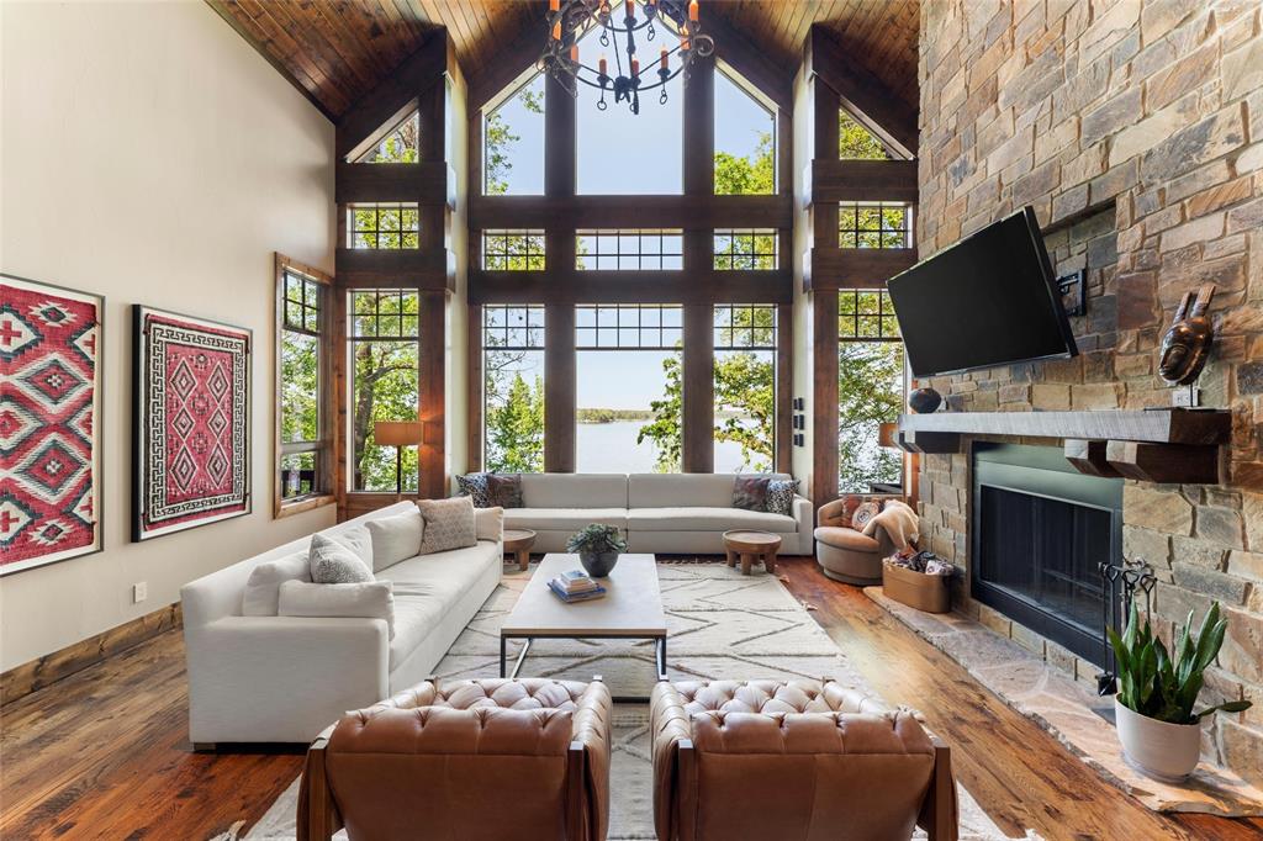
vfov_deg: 81.2
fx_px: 491
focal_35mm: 14
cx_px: 632
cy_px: 420
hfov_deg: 104.3
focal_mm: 14
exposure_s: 1/1.25
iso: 100
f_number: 9
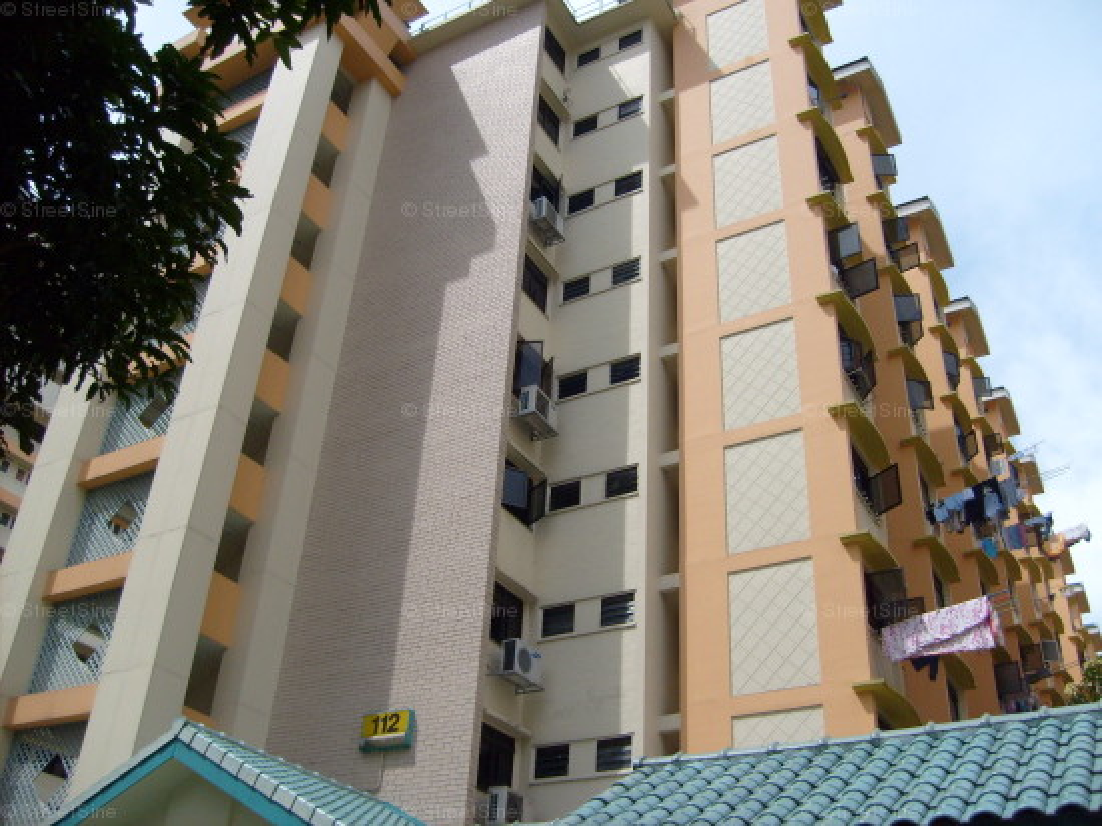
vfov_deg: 40.7
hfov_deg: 52.6
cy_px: 413
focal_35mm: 35
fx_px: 1114
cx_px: 551
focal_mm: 5.8
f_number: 7.1
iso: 80
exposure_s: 1/350
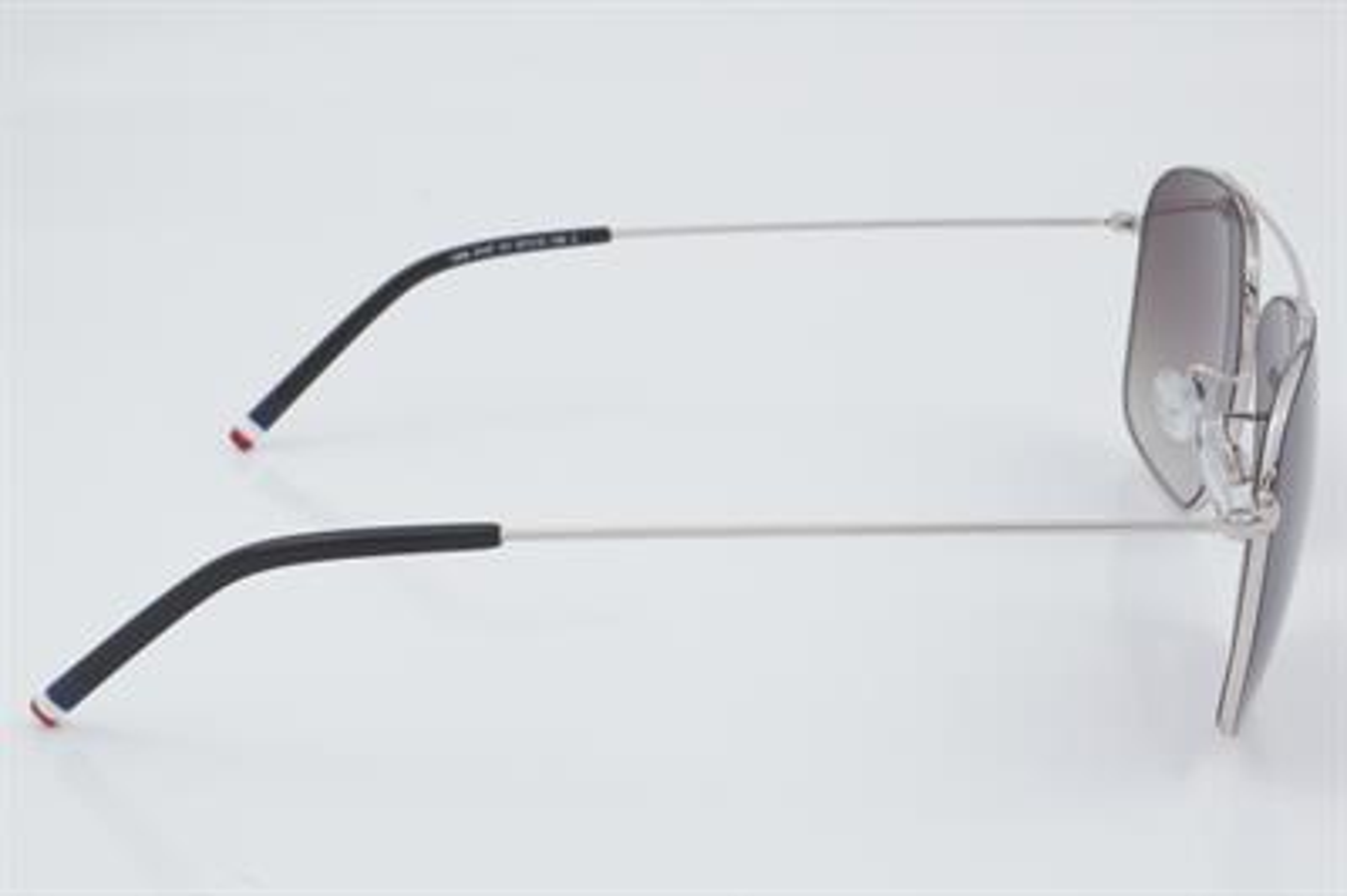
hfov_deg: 27.0
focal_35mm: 75
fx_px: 2804
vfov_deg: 18.2
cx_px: 674
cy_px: 448
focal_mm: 50
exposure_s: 1/3
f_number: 32
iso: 100
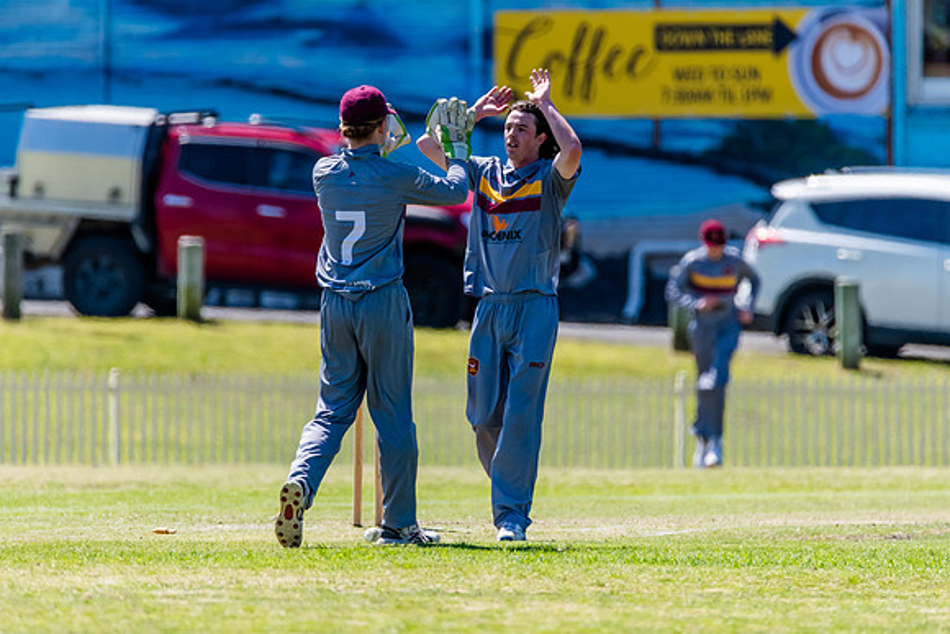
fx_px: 18370
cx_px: 446
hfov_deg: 3.0
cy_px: 288
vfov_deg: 2.0
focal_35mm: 696
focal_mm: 600
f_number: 6.3
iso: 640
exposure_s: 1/2000
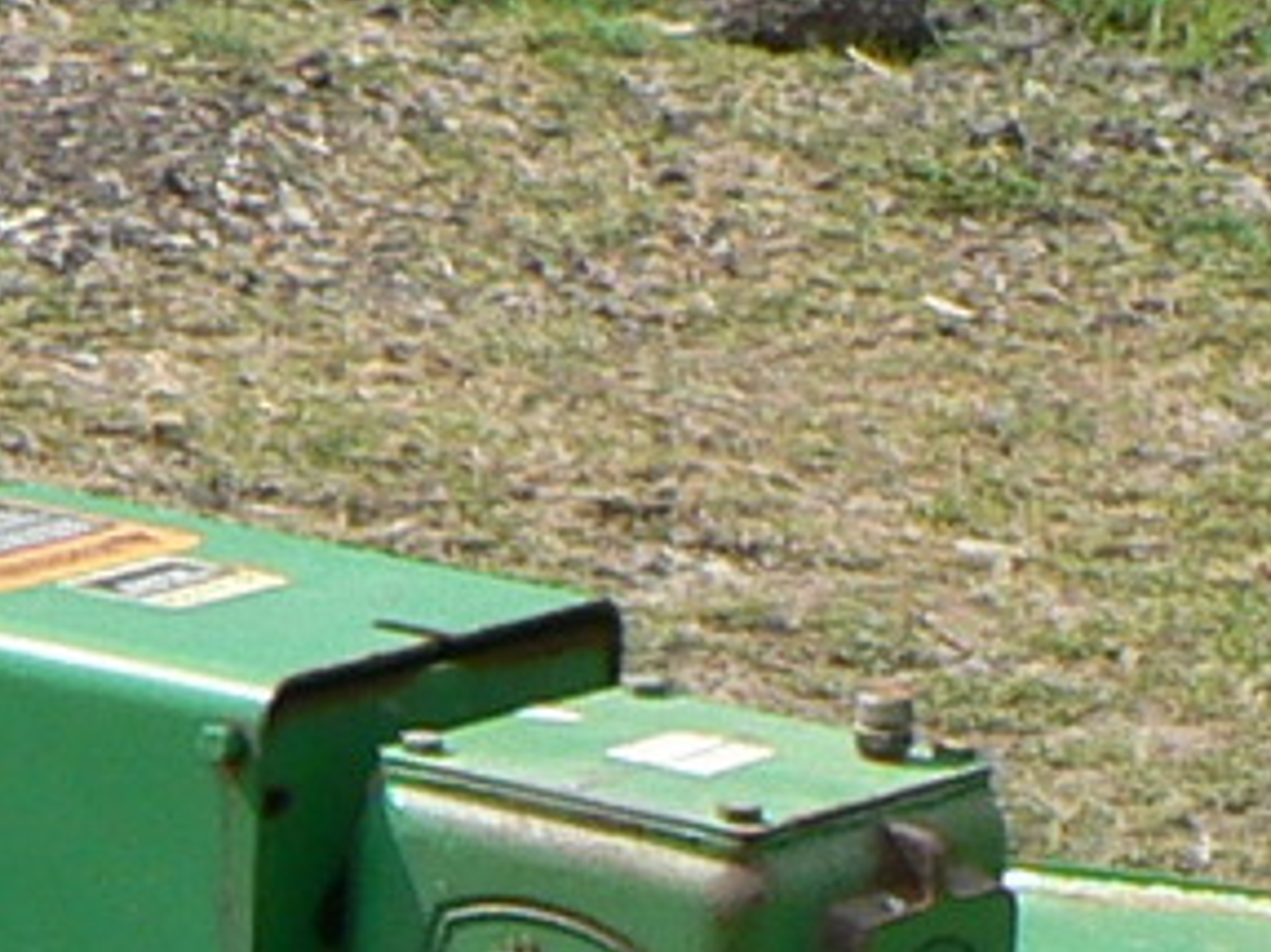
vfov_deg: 5.5
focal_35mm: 257
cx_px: 917
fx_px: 9432
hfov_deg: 7.7
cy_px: 2449
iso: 80
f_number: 4
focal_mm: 6
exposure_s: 1/400
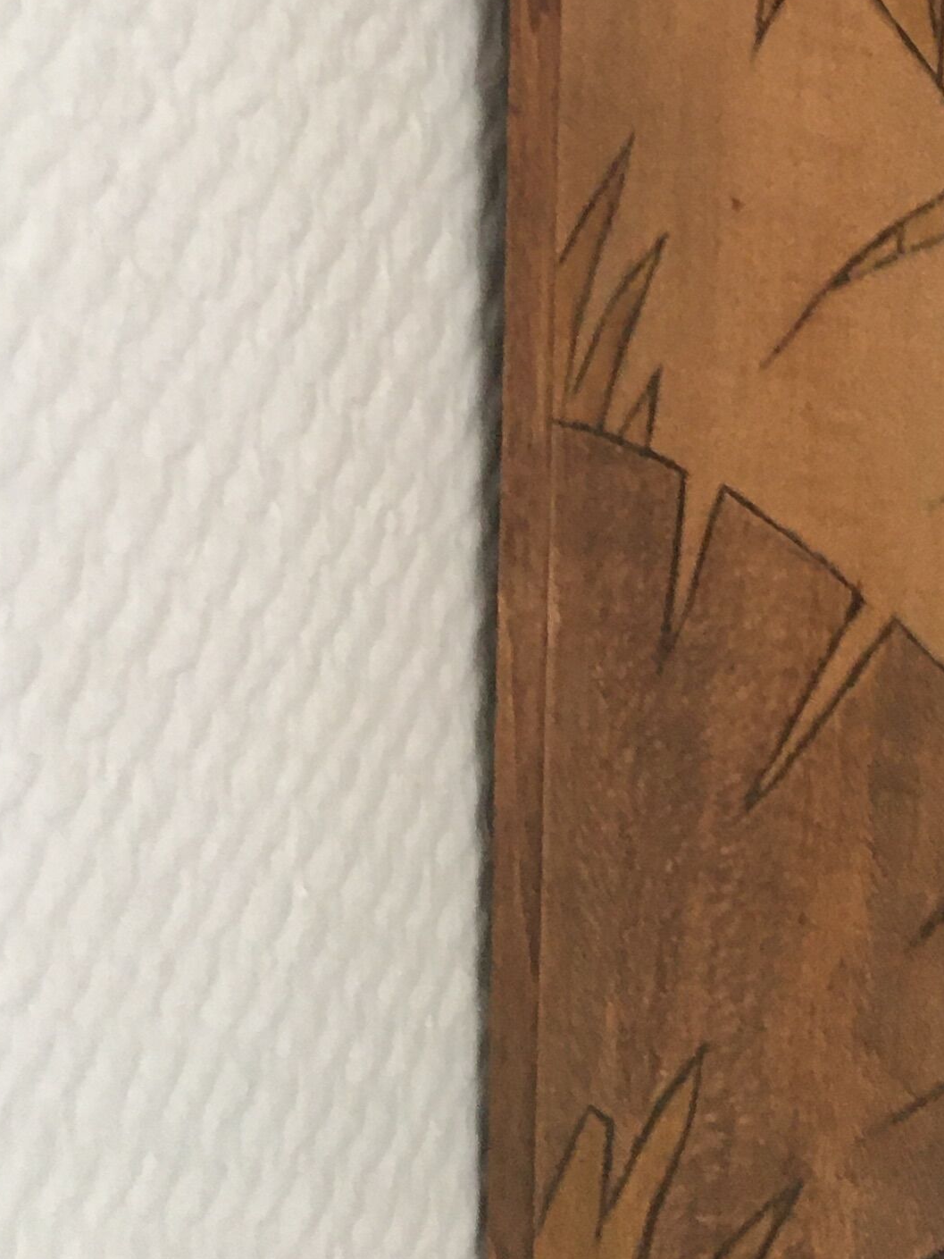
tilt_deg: -2.8
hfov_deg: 17.7
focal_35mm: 83
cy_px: -455
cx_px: 624
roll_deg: +1.9
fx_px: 3017
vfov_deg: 21.0
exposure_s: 1/33
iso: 125
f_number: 2.2
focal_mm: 4.15
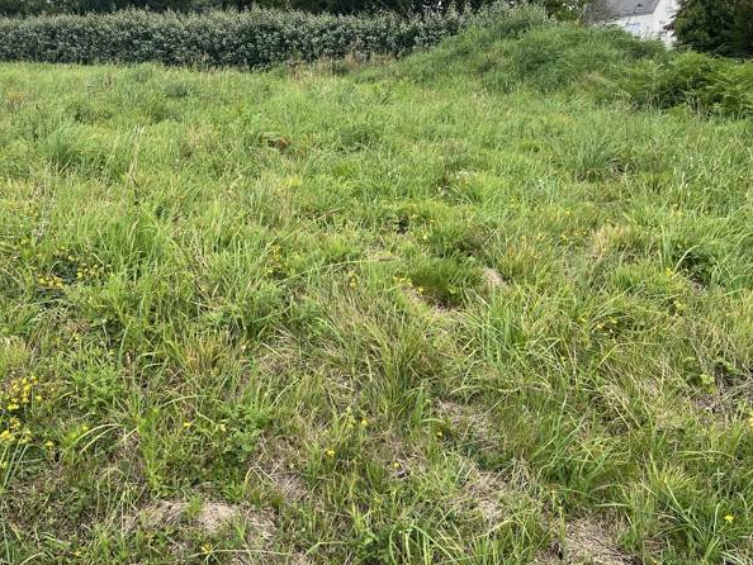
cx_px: 280
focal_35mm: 35
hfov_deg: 52.0
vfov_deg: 40.2
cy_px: 190
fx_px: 762
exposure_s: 1/1389
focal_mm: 5.1
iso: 50
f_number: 1.6
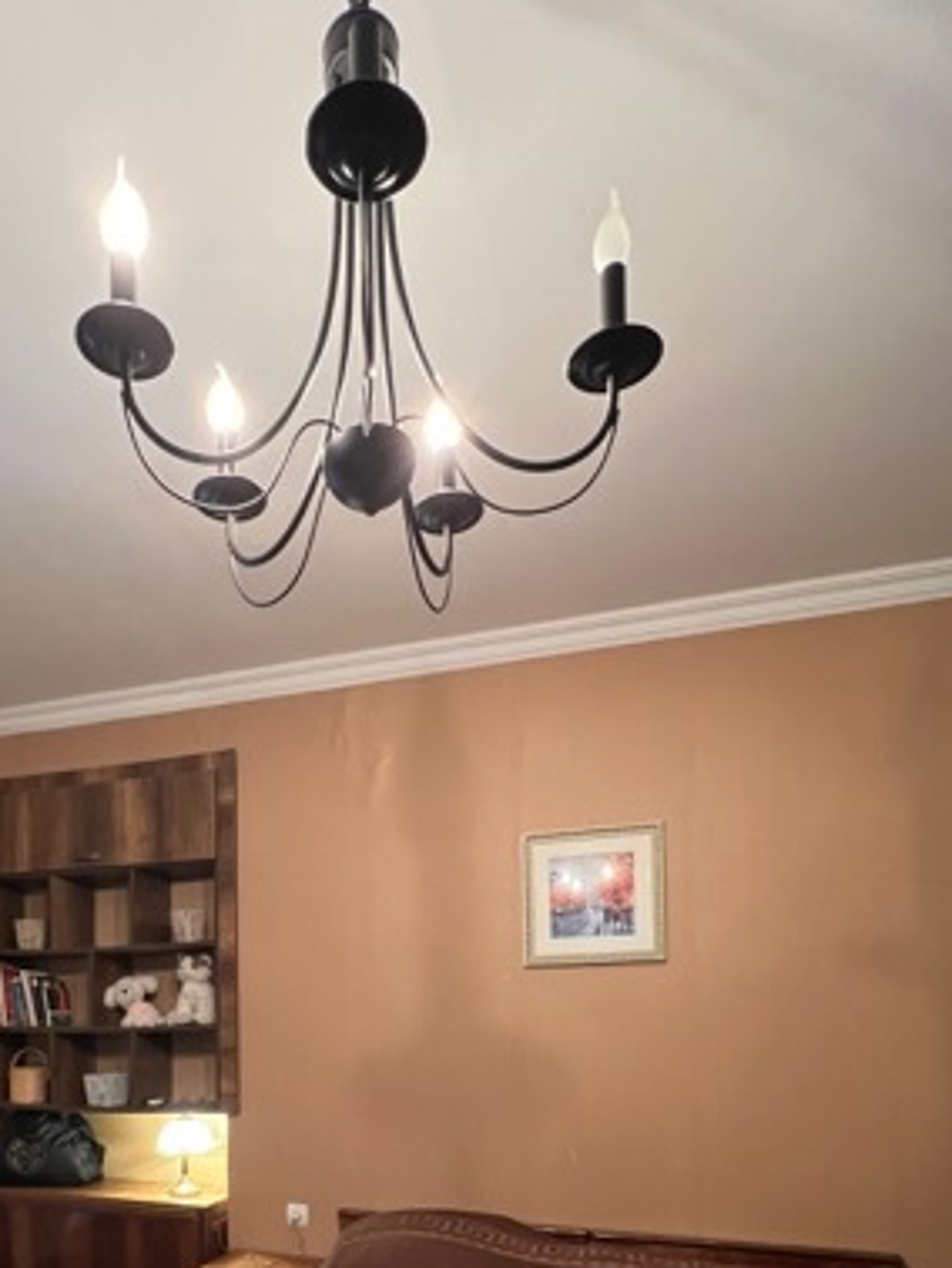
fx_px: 806
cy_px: 1013
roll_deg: +1.3
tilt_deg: +0.5
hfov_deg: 60.1
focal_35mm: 22
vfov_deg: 69.0
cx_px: 342
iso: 640
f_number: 1.8
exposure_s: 1/33
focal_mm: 1.57
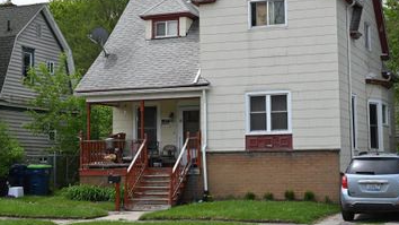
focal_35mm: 71
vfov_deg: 17.0
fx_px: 751
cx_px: 192
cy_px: 82
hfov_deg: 29.7
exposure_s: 1/400
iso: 100
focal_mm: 48
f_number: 7.1
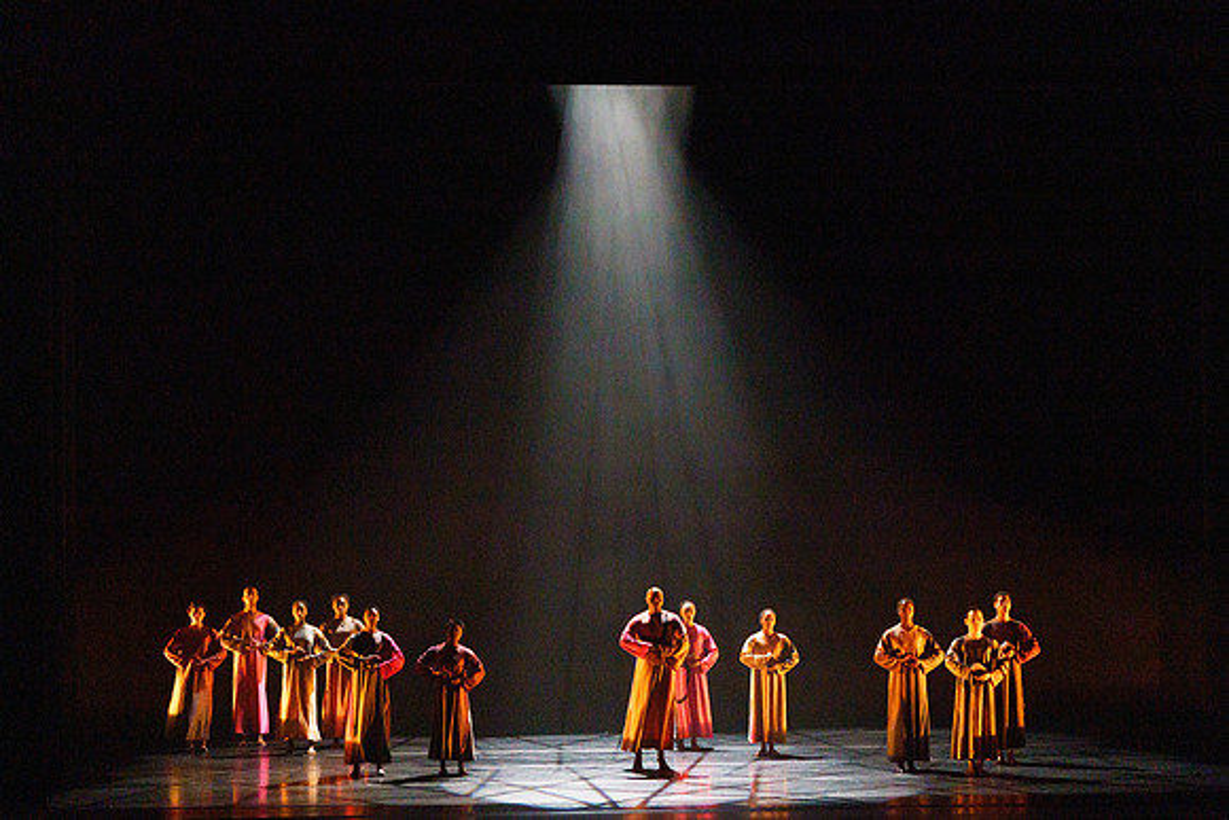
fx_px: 3415
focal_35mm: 100
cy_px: 410
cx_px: 614
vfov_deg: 13.7
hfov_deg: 20.4
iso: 5000
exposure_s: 1/250
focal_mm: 100
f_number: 5.6
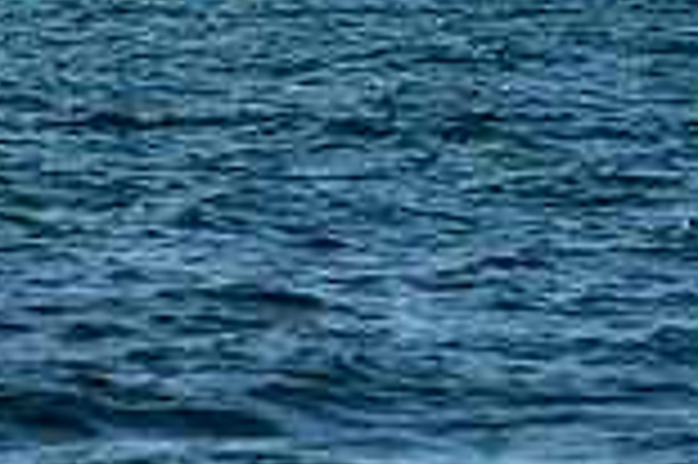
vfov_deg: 2.6
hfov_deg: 3.9
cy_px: -218
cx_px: -301
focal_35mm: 527
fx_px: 10207
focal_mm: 130
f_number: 5
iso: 160
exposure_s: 1/1250
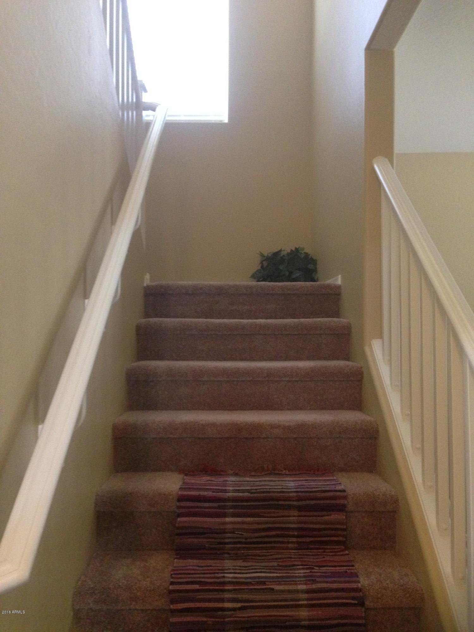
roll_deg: -0.6
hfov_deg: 42.9
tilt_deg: +2.5
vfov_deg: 55.4
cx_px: 237
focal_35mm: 33
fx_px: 602
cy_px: 316
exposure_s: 1/20
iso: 400
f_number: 2.4
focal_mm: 4.12
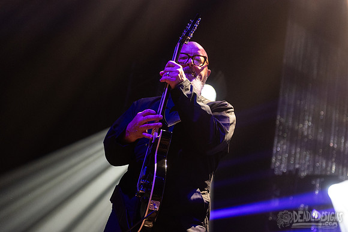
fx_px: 786
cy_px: 99
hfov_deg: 24.9
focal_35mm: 81
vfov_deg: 16.8
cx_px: 202
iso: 2500
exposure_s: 1/250
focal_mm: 70
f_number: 3.2
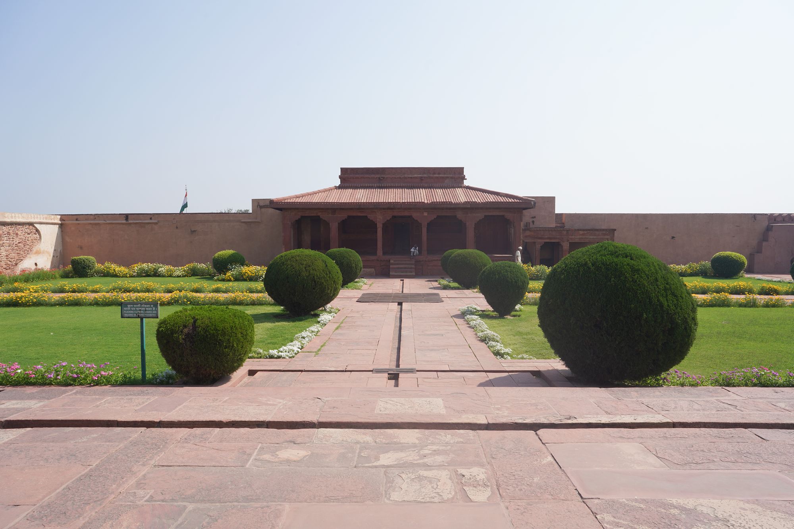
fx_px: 529
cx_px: 397
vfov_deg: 53.1
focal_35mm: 24
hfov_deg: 73.7
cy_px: 264
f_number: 14
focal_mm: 24
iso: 100
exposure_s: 1/100
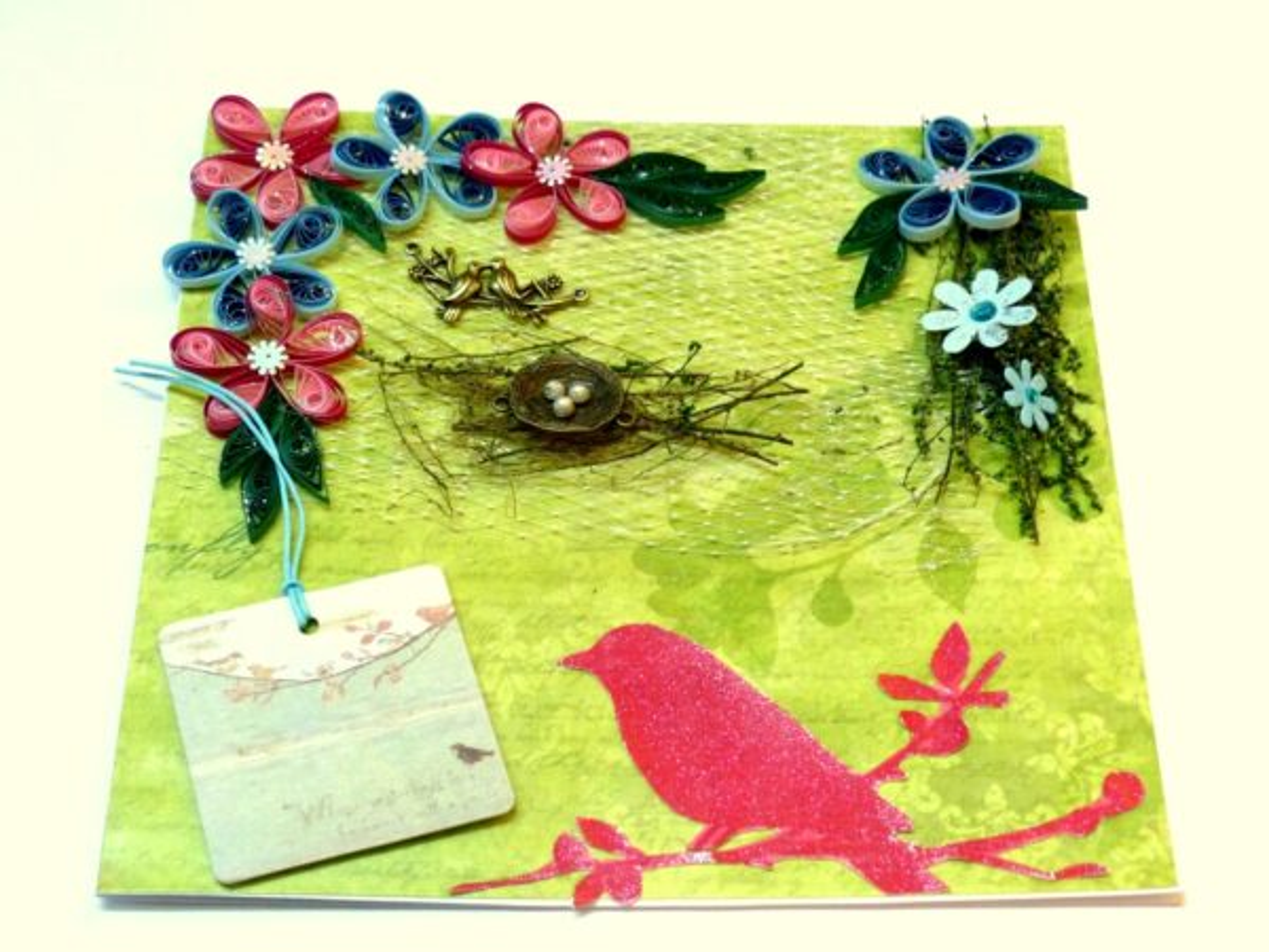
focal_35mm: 61
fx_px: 2236
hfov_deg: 31.7
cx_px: 634
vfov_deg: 24.0
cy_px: 476
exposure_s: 1/50
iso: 400
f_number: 3.5
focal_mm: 10.9
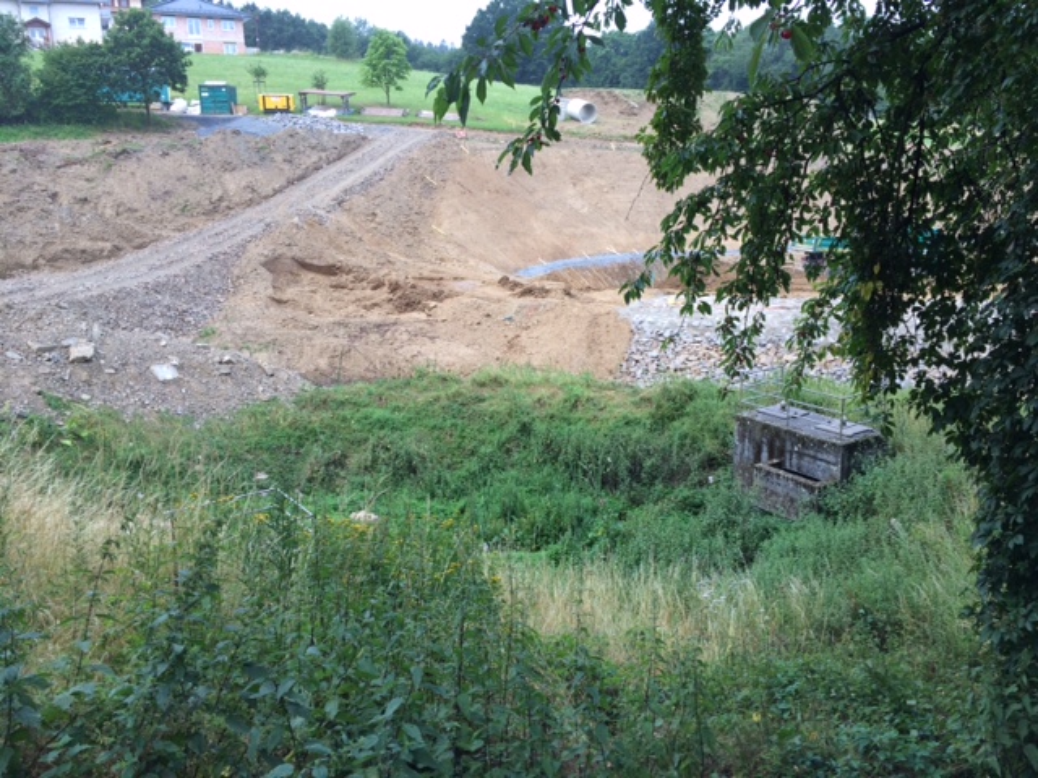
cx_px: 519
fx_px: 870
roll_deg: +2.3
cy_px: 389
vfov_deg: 48.2
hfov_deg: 61.7
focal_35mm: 29
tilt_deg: -15.4
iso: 32
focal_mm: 4.15
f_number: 2.2
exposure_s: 1/120
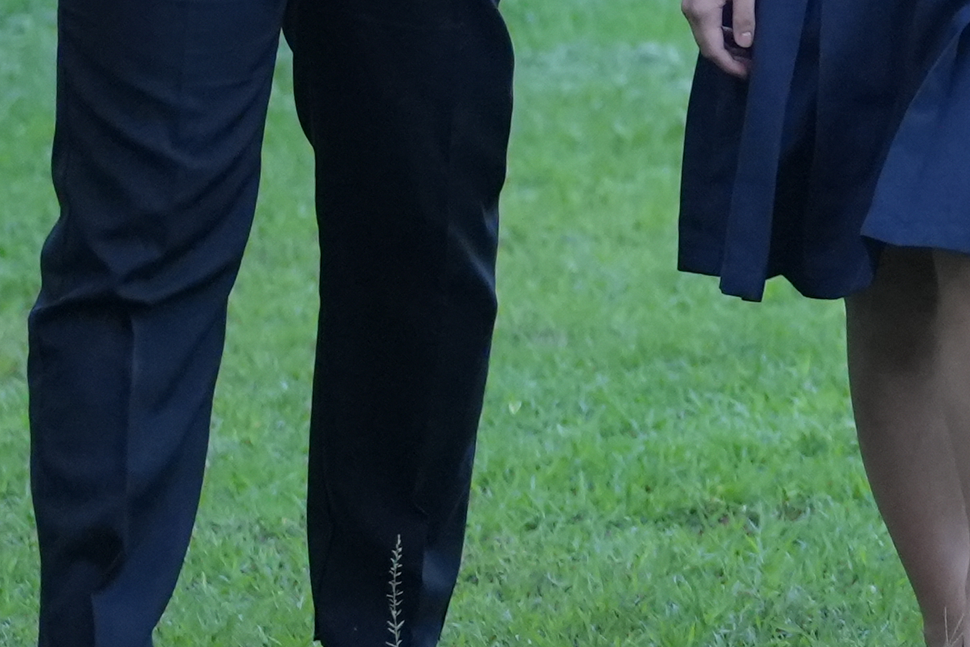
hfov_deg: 5.2
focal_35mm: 389
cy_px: -686
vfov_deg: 3.5
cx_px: 2102
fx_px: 10482
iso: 3200
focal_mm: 67
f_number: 2.4
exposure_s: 1/350
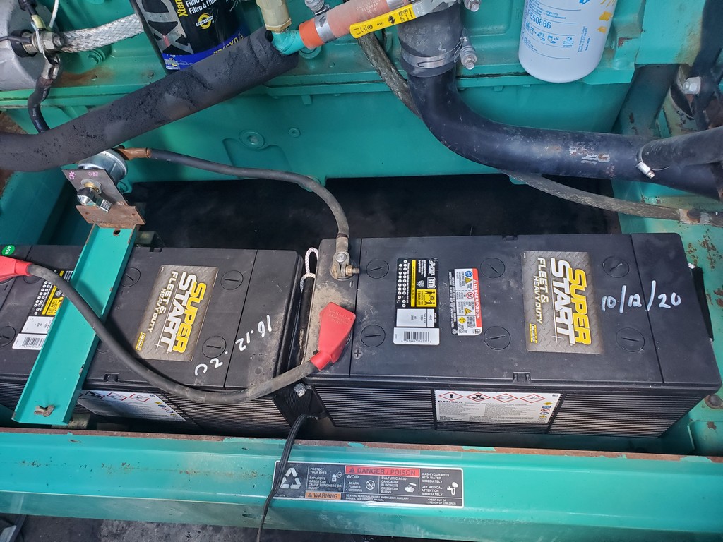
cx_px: 362
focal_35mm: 26
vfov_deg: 53.1
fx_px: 543
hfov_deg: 67.3
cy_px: 271
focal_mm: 4.3
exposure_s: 1/39
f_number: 2.4
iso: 320
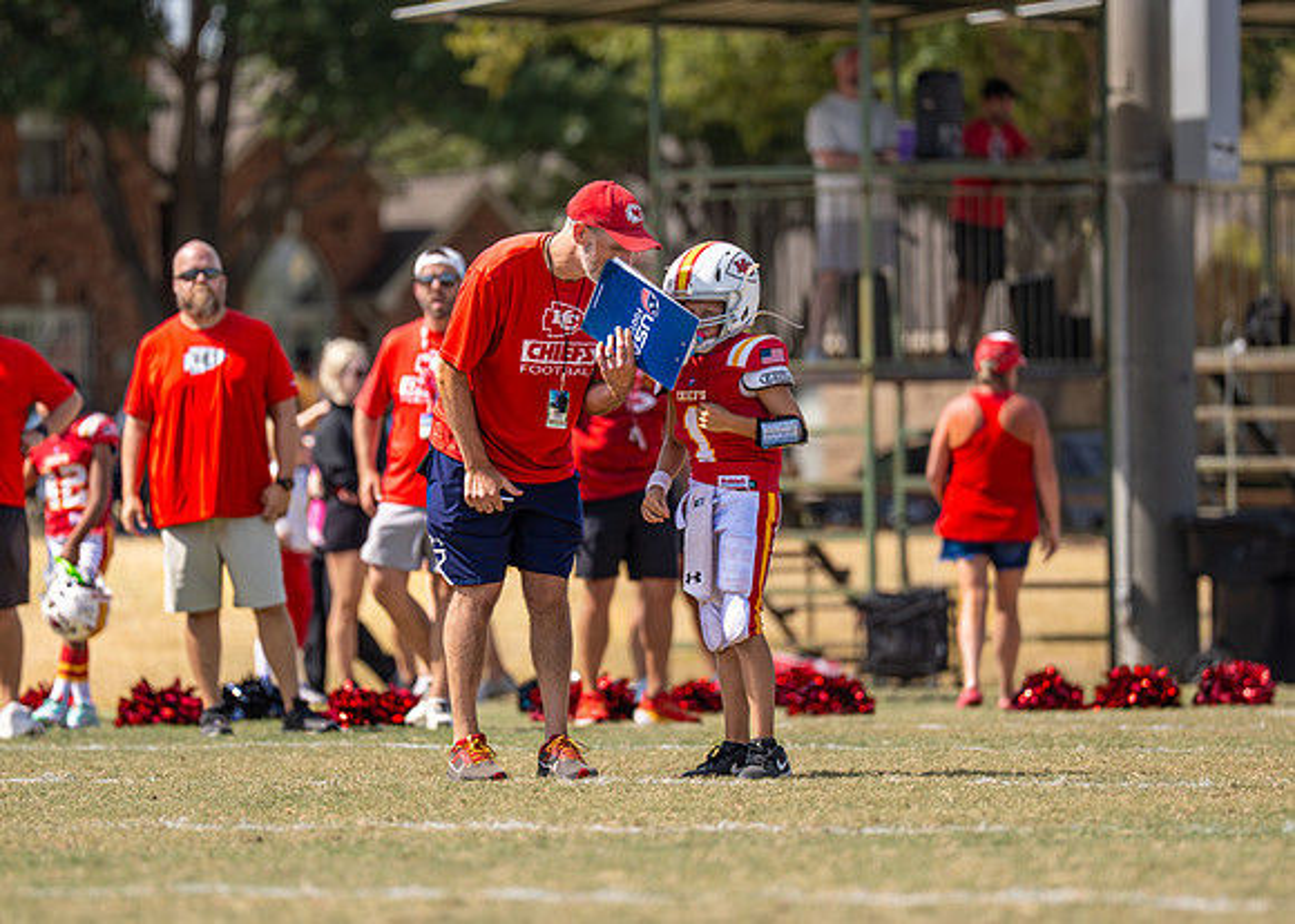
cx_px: 637
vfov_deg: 4.6
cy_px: 444
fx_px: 11449
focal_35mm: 311
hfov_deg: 6.5
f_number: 2.8
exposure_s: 1/3200
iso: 100
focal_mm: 200
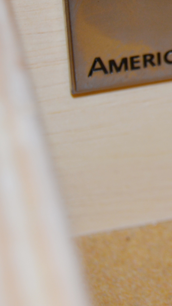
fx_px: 1548
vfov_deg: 11.2
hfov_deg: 6.2
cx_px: 308
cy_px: -3
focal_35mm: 191
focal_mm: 40
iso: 220
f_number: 5
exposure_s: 1/60
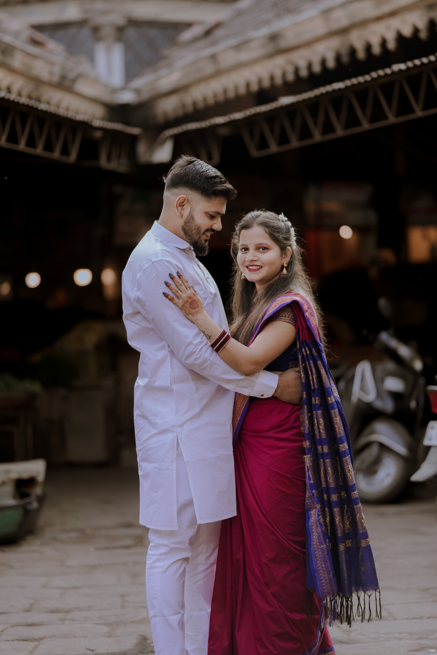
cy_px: 326
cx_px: 220
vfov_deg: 23.6
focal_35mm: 86
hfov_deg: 15.9
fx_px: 1566
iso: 160
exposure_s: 1/800
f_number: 1.8
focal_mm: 85
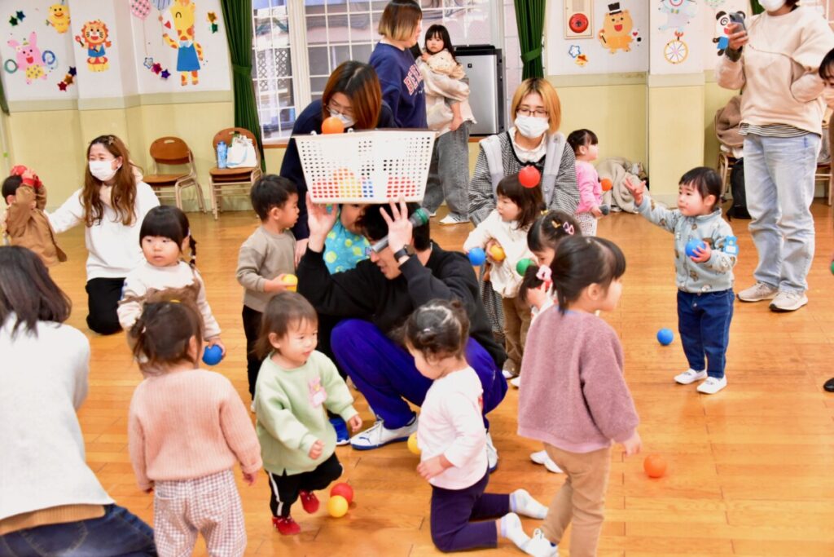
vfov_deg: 28.1
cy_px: 278
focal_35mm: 48
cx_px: 417
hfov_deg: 41.1
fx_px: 1112
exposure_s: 1/250
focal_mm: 48
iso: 6400
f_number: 6.3
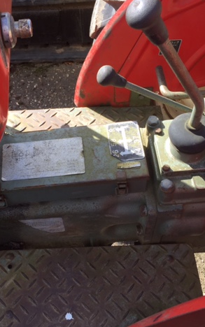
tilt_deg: -57.9
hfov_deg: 30.3
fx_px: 375
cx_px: 62
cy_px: 160
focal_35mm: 42
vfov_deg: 47.2
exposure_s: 1/359
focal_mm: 4.15
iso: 32
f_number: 2.2
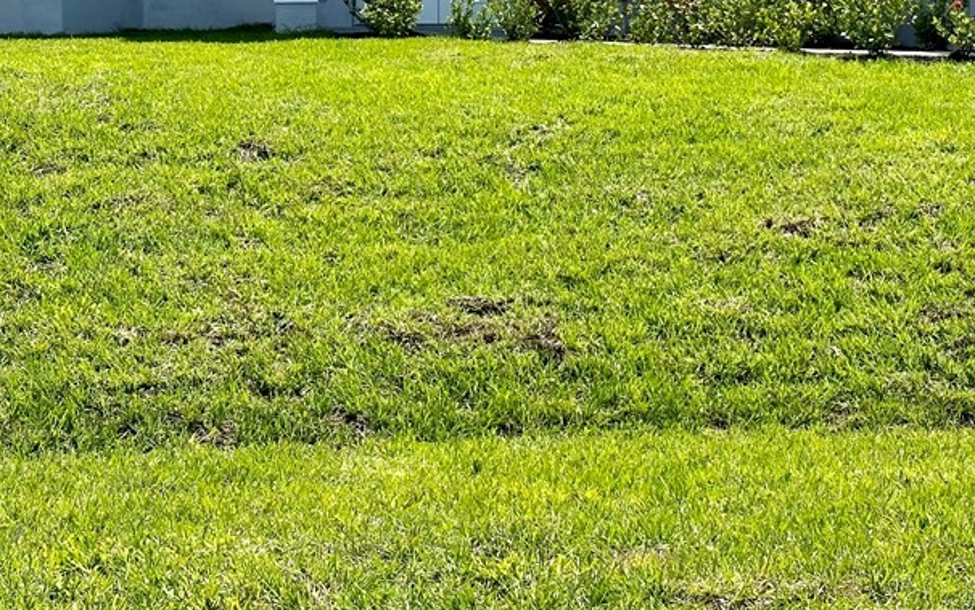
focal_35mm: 86
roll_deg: +0.9
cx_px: 581
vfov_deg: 15.1
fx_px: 2286
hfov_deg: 24.0
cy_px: 105
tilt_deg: -2.3
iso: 64
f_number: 1.78
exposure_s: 1/3472
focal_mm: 6.86
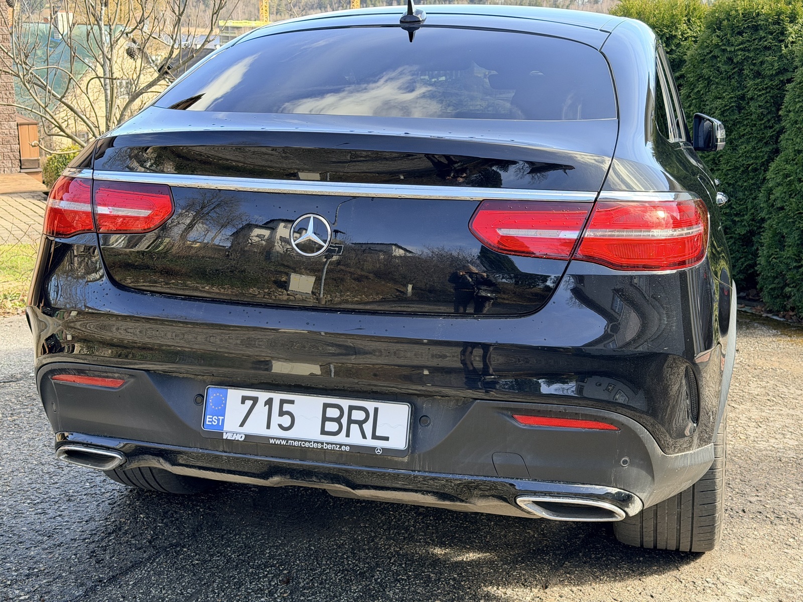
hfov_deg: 39.7
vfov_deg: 30.3
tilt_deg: -14.6
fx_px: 1113
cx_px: 402
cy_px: 301
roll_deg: -1.1
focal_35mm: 48
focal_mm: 6.76
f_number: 1.78
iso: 100
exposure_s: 1/570
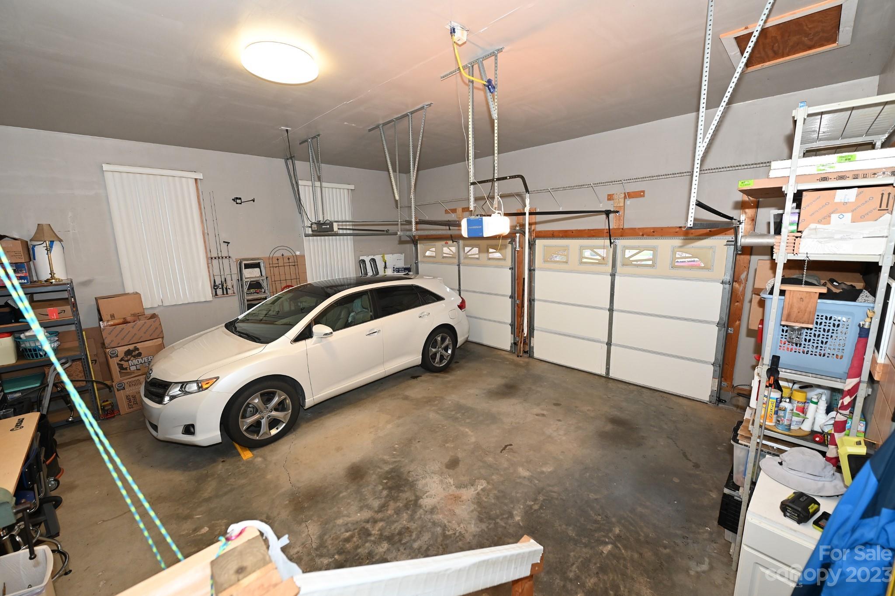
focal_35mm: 14
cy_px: 298
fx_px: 348
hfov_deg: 104.3
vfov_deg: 81.1
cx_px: 448
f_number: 4
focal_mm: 14
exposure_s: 1/60
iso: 900
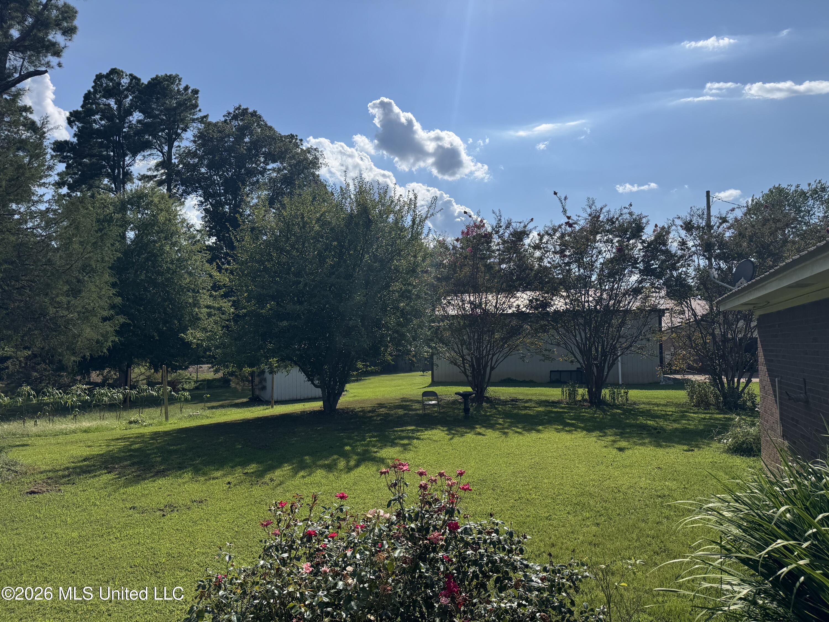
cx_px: 414
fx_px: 575
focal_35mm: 24
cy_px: 311
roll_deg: +0.0
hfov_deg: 71.6
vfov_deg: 56.8
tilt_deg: +2.5
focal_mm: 6.76
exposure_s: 1/9009
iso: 80
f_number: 1.78
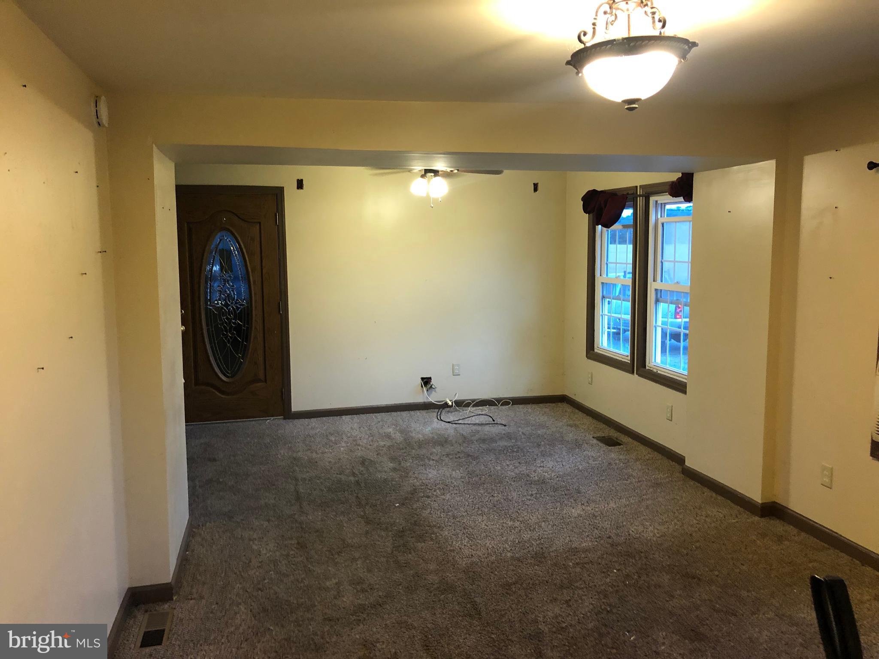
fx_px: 711
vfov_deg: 49.7
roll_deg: +0.3
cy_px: 330
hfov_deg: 63.4
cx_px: 440
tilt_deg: -4.4
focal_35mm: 28
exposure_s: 1/15
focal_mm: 3.99
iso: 64
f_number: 1.8
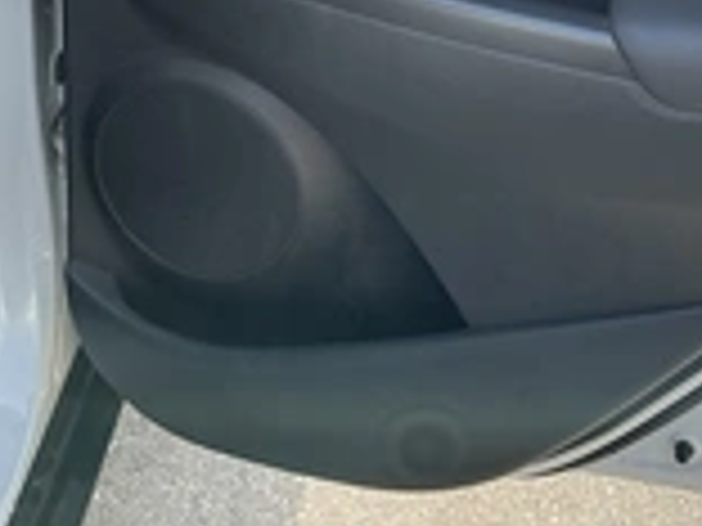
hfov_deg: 26.1
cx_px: 639
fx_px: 1460
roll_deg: -4.7
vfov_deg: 19.6
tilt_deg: -20.9
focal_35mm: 72
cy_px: -49
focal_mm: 3
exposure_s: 1/287
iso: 25
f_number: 1.8
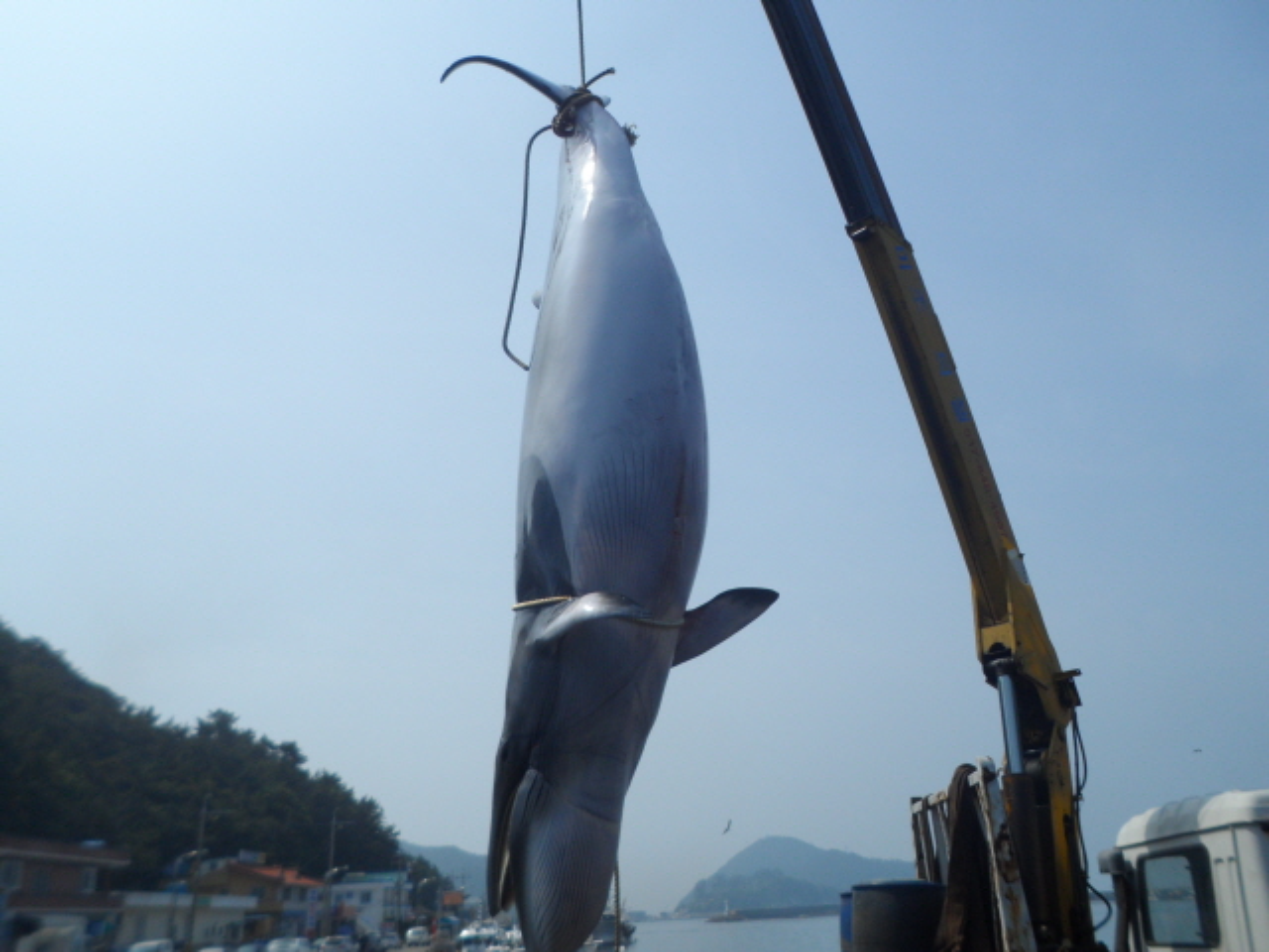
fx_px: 1100
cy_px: 476
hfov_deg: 60.0
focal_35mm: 30
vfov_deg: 46.8
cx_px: 634
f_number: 9.9
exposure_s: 1/250
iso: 80
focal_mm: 5.7
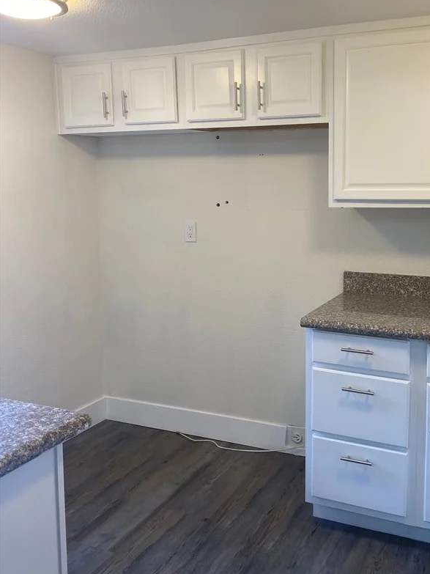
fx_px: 563
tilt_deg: -4.9
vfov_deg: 53.6
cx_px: 280
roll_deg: +0.2
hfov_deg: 41.3
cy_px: 229
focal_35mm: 34
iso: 80
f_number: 1.8
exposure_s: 1/120
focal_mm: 4.25
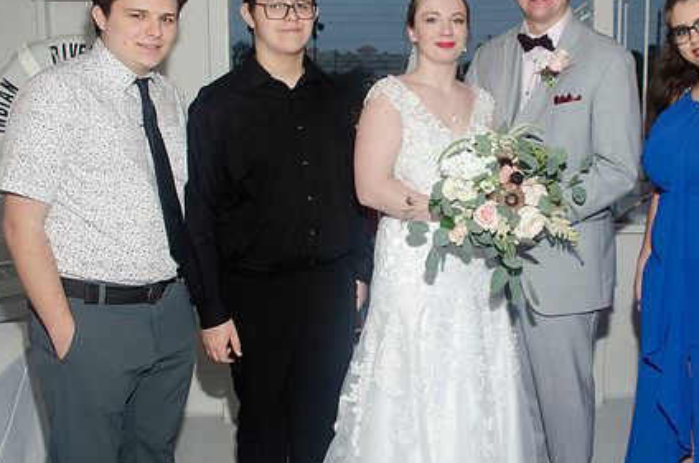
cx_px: 430
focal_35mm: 41
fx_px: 795
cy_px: 193
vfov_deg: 32.4
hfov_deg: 47.1
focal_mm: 20
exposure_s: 1/60
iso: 400
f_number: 5.6
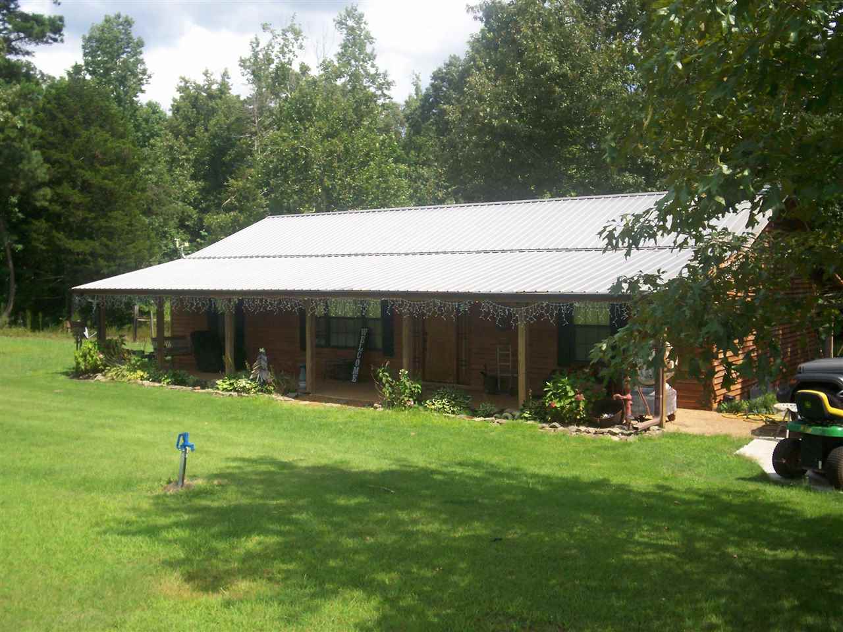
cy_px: 316
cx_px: 422
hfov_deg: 51.4
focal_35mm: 36
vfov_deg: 39.7
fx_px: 877
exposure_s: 1/444
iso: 100
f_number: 4.5
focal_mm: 5.9
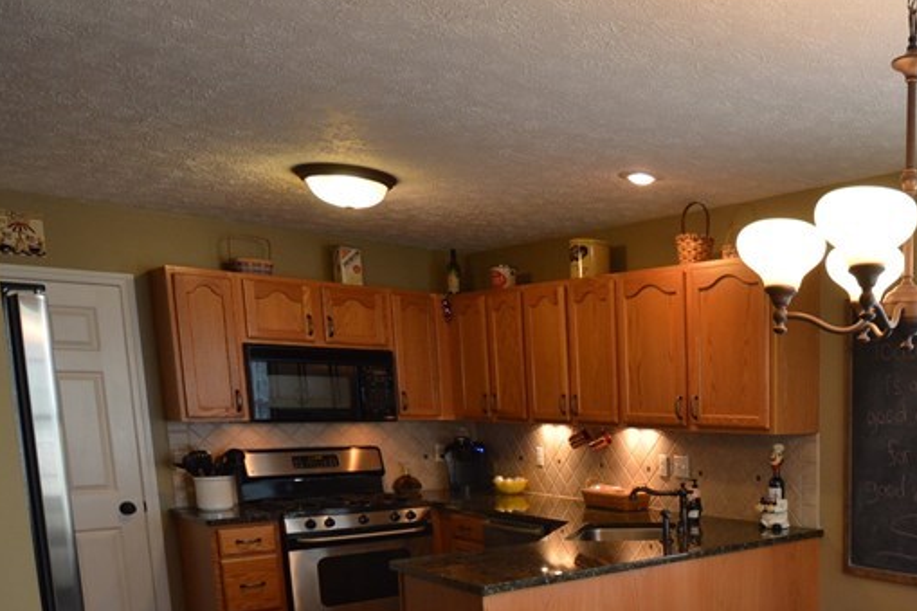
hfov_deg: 51.6
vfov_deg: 38.2
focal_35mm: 32
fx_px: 815
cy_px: 555
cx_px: 830
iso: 400
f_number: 4
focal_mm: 10
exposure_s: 1/60
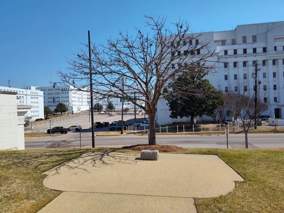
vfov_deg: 58.9
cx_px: 142
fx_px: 189
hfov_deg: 73.9
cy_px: 106
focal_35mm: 23
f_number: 1.8
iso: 100
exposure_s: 1/2605
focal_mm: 5.56
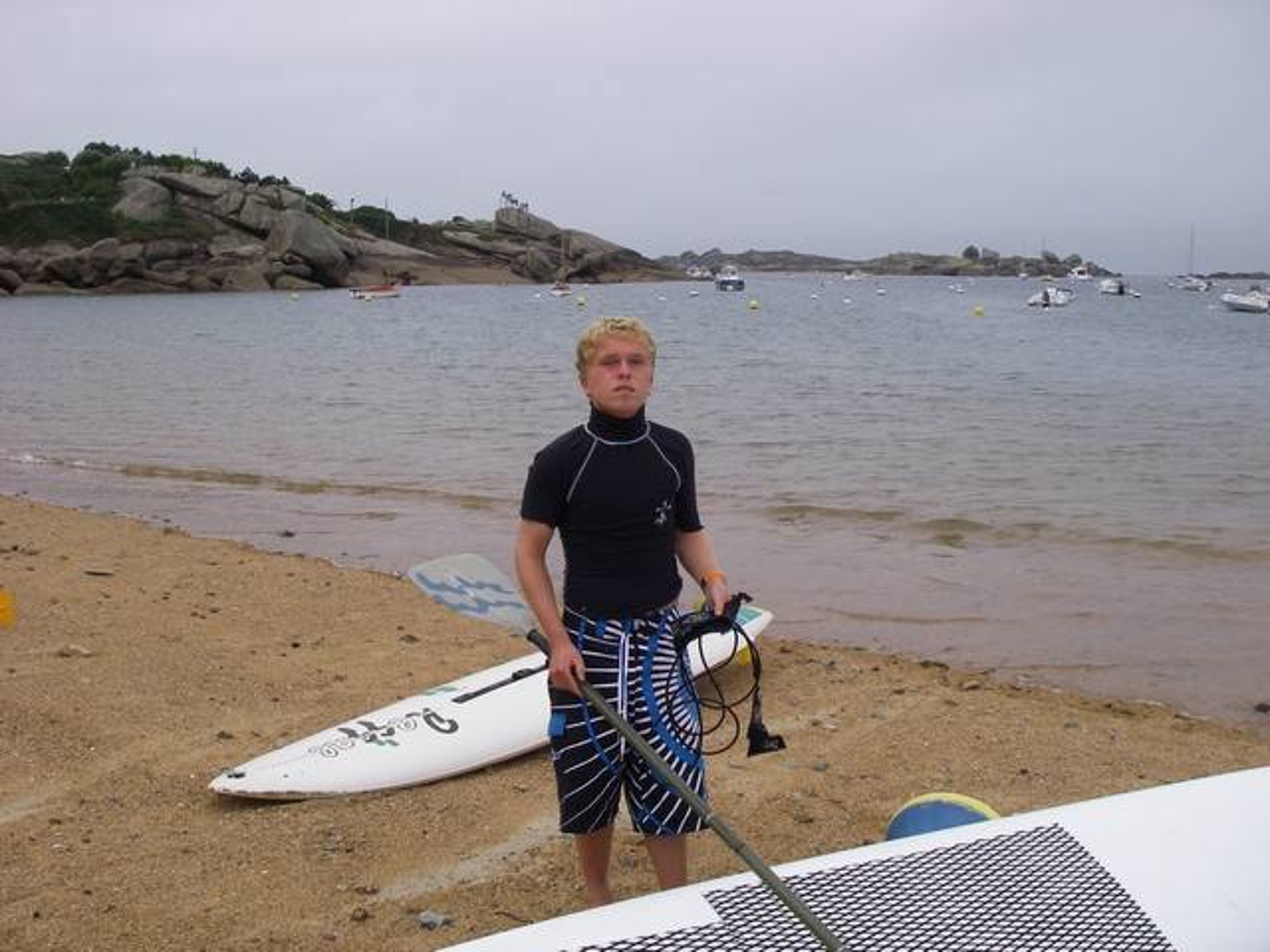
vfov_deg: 37.7
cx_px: 635
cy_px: 476
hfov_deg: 49.0
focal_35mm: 38
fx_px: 1394
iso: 64
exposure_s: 1/200
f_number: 6.6
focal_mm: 6.3
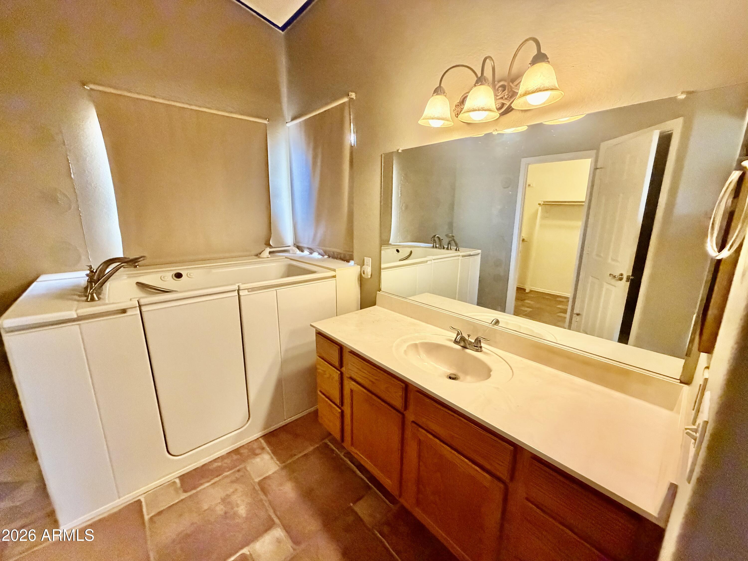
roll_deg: -0.3
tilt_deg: -13.5
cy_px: 280
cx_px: 374
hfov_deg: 102.1
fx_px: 303
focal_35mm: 14
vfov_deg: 85.7
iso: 640
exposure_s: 1/60
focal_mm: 2.22
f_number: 2.2
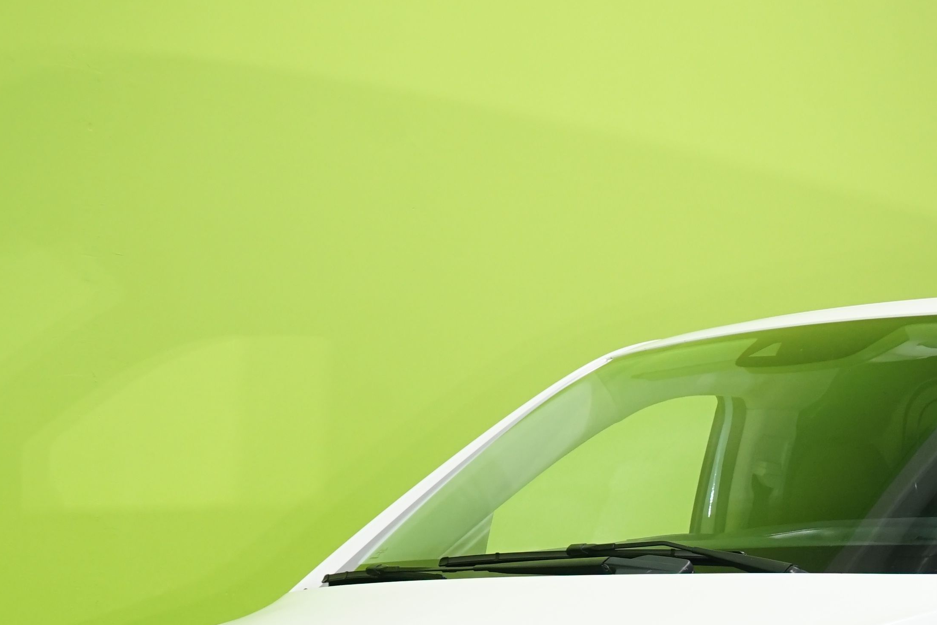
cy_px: 758
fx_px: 2707
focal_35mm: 104
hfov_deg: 19.2
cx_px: 875
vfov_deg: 12.8
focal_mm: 38
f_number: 5.6
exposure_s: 1/30
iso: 800
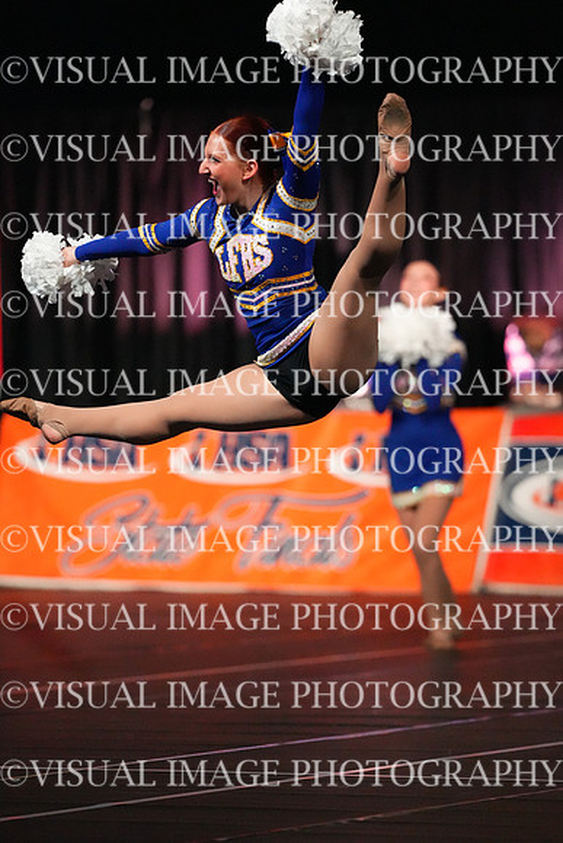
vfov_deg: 6.9
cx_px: 282
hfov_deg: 4.6
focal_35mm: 300
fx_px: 7033
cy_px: 422
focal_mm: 300
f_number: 3.5
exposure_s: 1/1250
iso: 16000
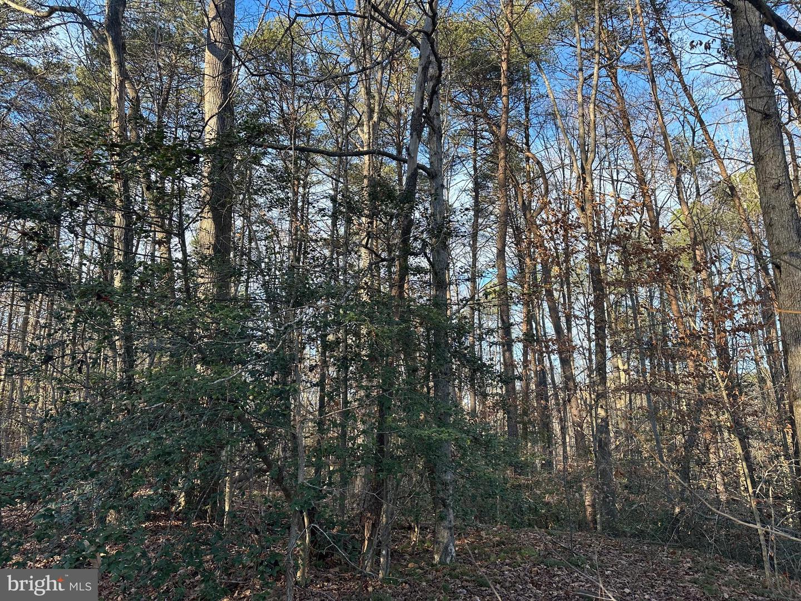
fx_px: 555
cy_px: 300
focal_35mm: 24
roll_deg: -0.3
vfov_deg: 56.8
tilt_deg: +12.9
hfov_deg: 71.6
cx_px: 400
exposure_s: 1/480
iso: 80
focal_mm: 6.86
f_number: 1.78
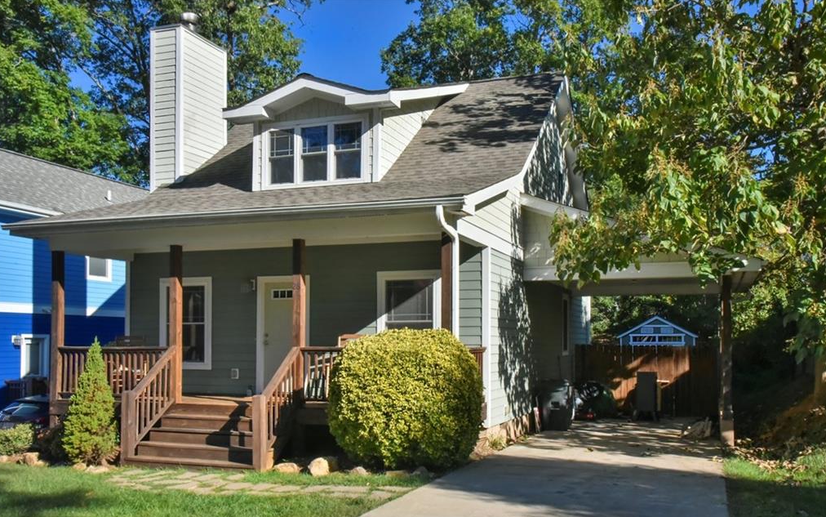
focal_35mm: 33
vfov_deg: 38.3
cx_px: 411
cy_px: 277
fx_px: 743
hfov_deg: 58.1
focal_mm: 32
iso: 4000
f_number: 22
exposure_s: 1/500
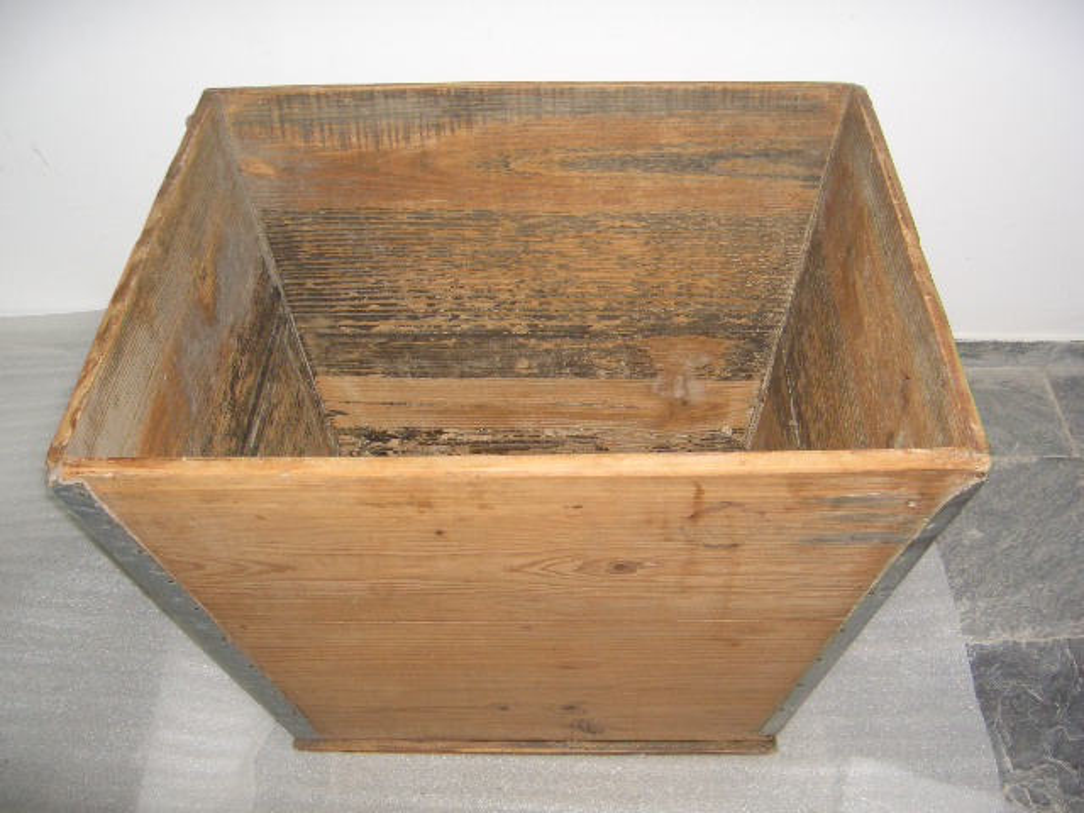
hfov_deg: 47.9
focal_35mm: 39
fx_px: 1221
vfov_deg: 36.8
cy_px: 406
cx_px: 542
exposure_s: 1/60
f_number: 2.8
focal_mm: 8
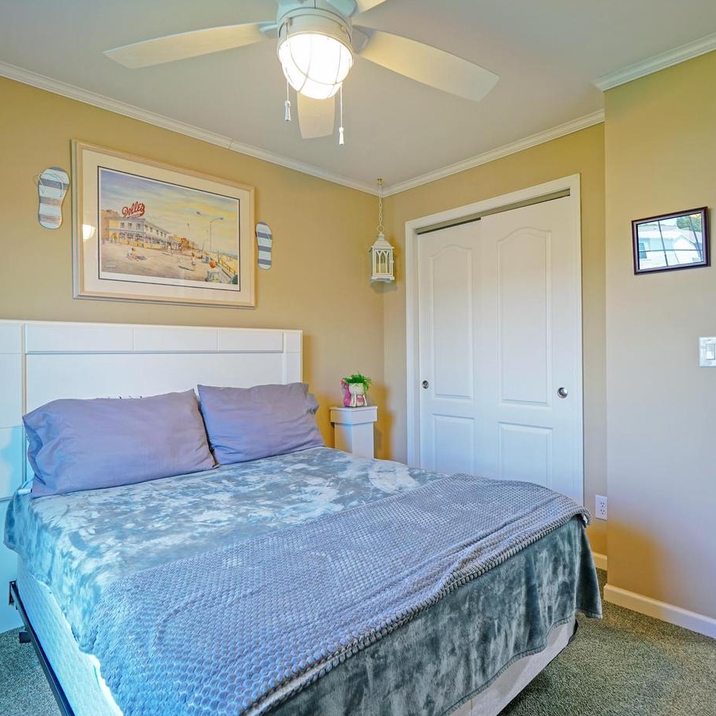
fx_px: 468
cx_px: 415
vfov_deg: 74.8
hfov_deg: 74.3
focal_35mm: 20
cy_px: 356
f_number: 2.8
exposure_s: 1/30
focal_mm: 10
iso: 500
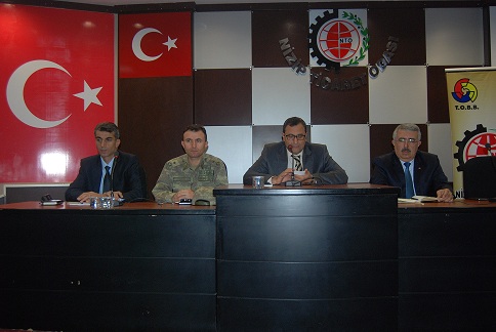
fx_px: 476
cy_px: 166
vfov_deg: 38.5
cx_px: 248
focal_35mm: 34
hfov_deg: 55.0
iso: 500
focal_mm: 23
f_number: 4.5
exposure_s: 1/60
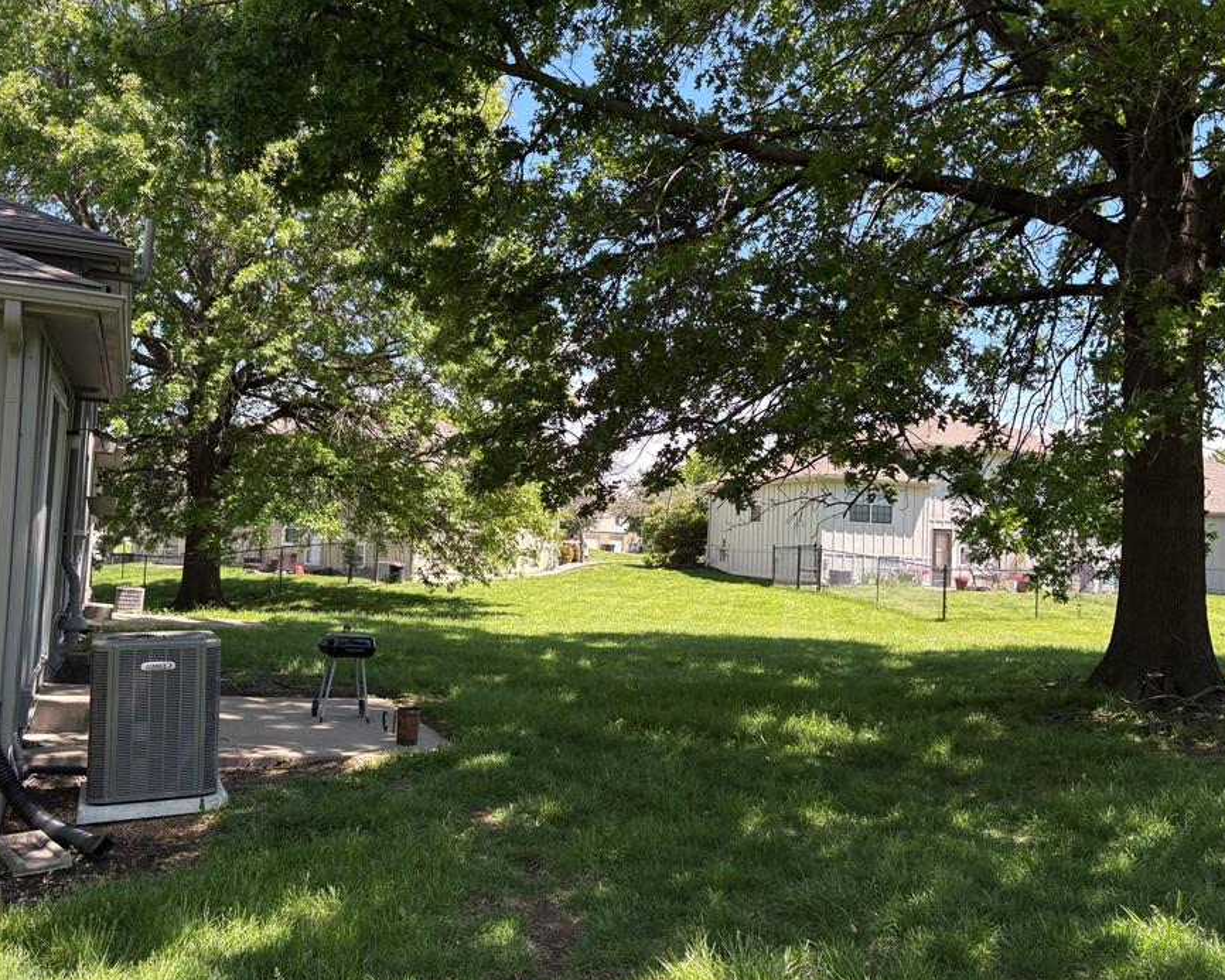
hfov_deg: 58.8
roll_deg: -2.7
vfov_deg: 48.5
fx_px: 1088
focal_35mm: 30
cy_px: 474
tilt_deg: +4.4
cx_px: 605
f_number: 1.6
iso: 64
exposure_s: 1/773
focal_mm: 5.96
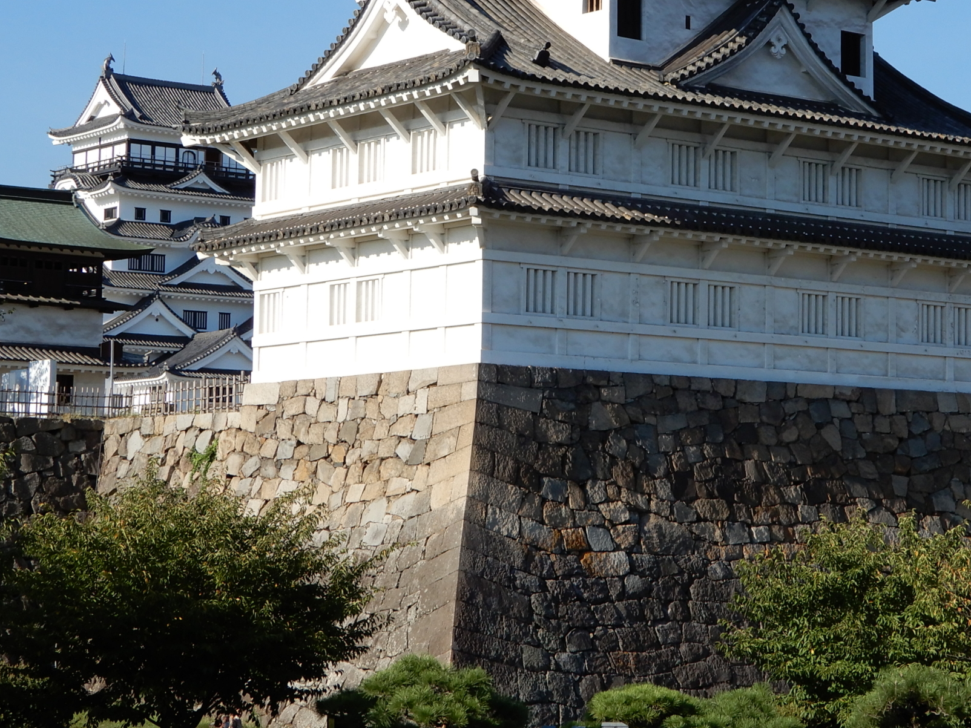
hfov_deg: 21.5
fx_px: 2553
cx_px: 640
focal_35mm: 91
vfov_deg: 16.2
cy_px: 226
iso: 80
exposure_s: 1/640
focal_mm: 10.2
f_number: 4.5
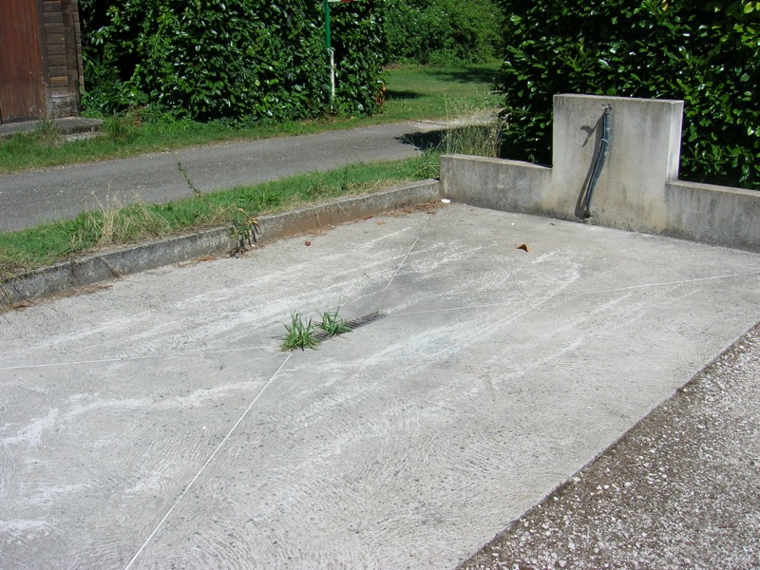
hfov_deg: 54.0
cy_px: 285
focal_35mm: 34
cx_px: 380
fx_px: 746
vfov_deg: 41.8
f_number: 4.9
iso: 50
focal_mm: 5.7
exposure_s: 1/500
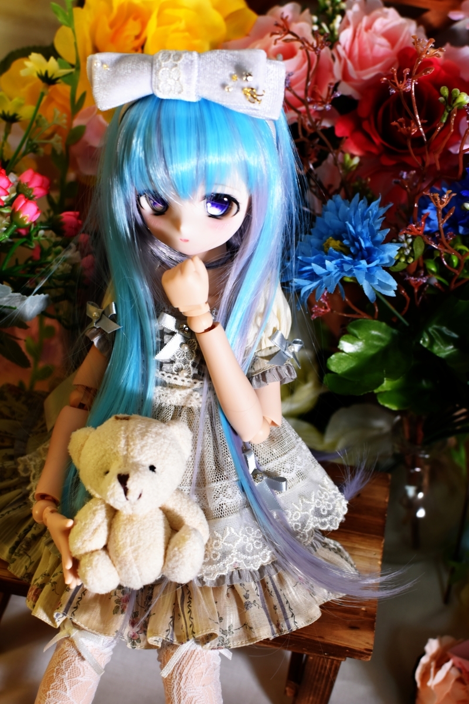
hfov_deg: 25.8
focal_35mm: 52
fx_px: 1026
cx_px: 234
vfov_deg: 37.9
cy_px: 352
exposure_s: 1/60
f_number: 4
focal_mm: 35
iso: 500
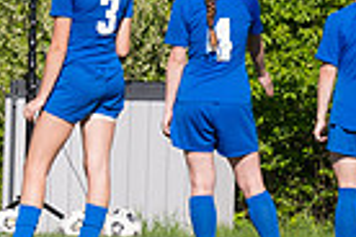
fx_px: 12439
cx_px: -333
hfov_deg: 1.6
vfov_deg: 1.1
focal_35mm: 1258
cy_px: 152
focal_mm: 200
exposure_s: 1/1600
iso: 250
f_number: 5.6
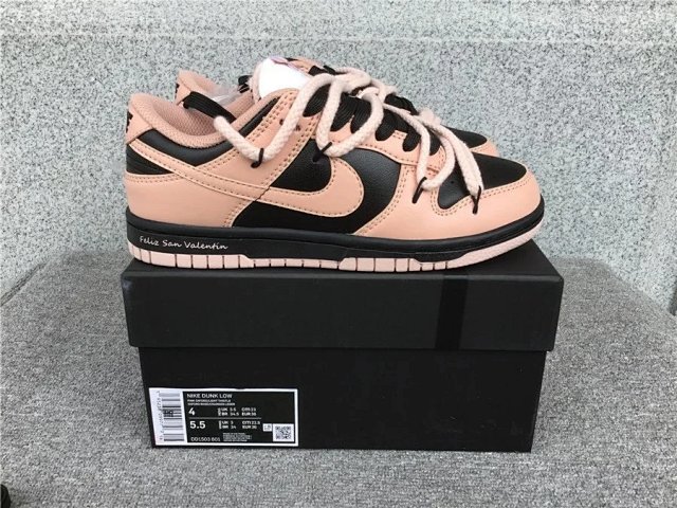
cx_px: 338
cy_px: 254
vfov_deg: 45.4
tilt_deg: -21.9
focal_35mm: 31
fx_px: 606
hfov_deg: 58.4
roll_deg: -0.3
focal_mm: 3.3
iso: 25
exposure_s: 1/214
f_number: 2.4
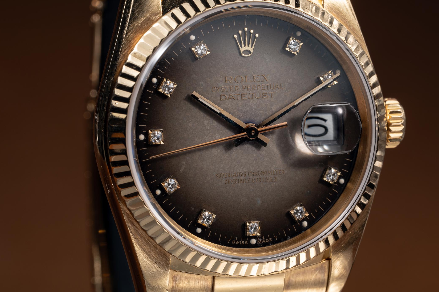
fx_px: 1768
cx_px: 254
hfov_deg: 14.2
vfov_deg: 9.5
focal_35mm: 145
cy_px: 130
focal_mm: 105
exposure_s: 1/100
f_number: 22
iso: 64
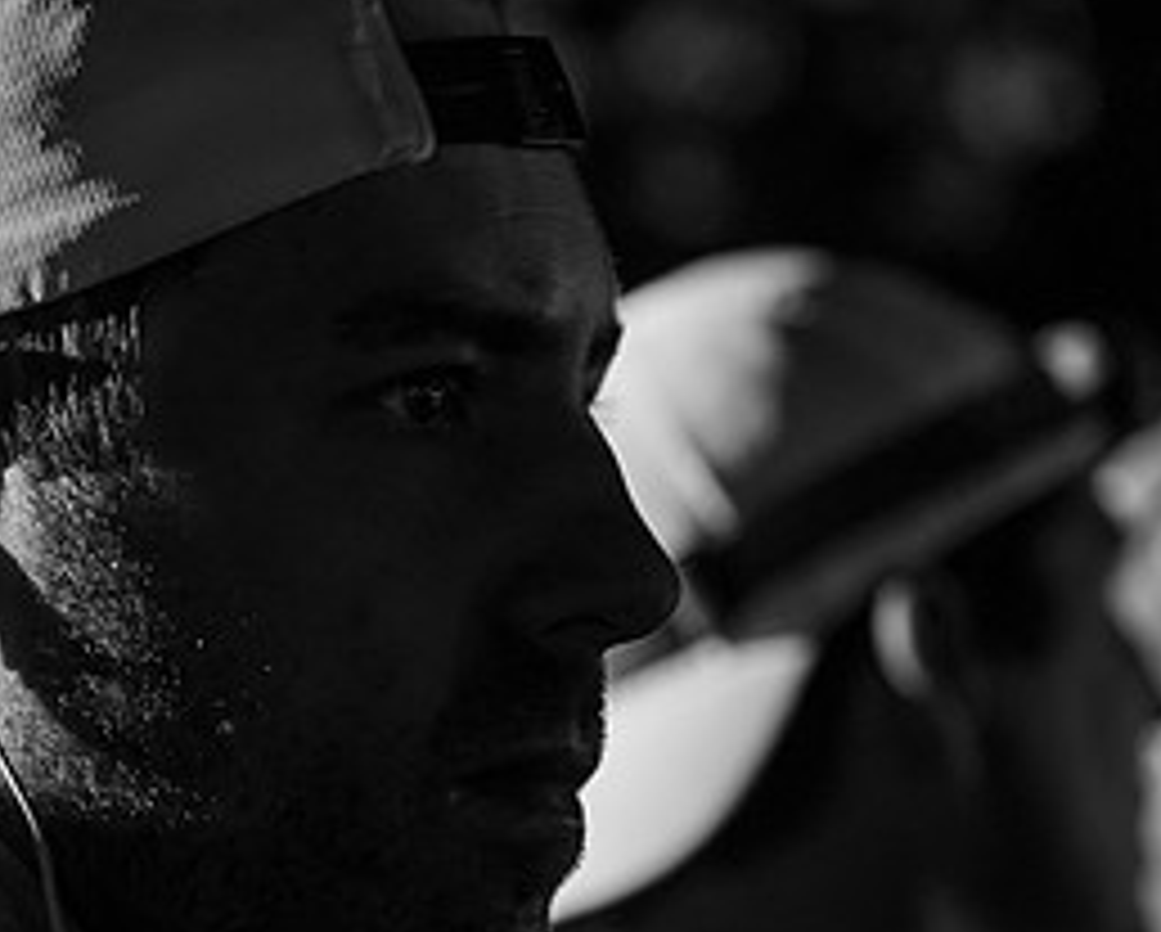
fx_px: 5504
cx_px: 270
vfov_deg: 9.7
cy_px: 688
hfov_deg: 12.0
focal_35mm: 160
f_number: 3.2
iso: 500
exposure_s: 1/25
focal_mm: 62.5
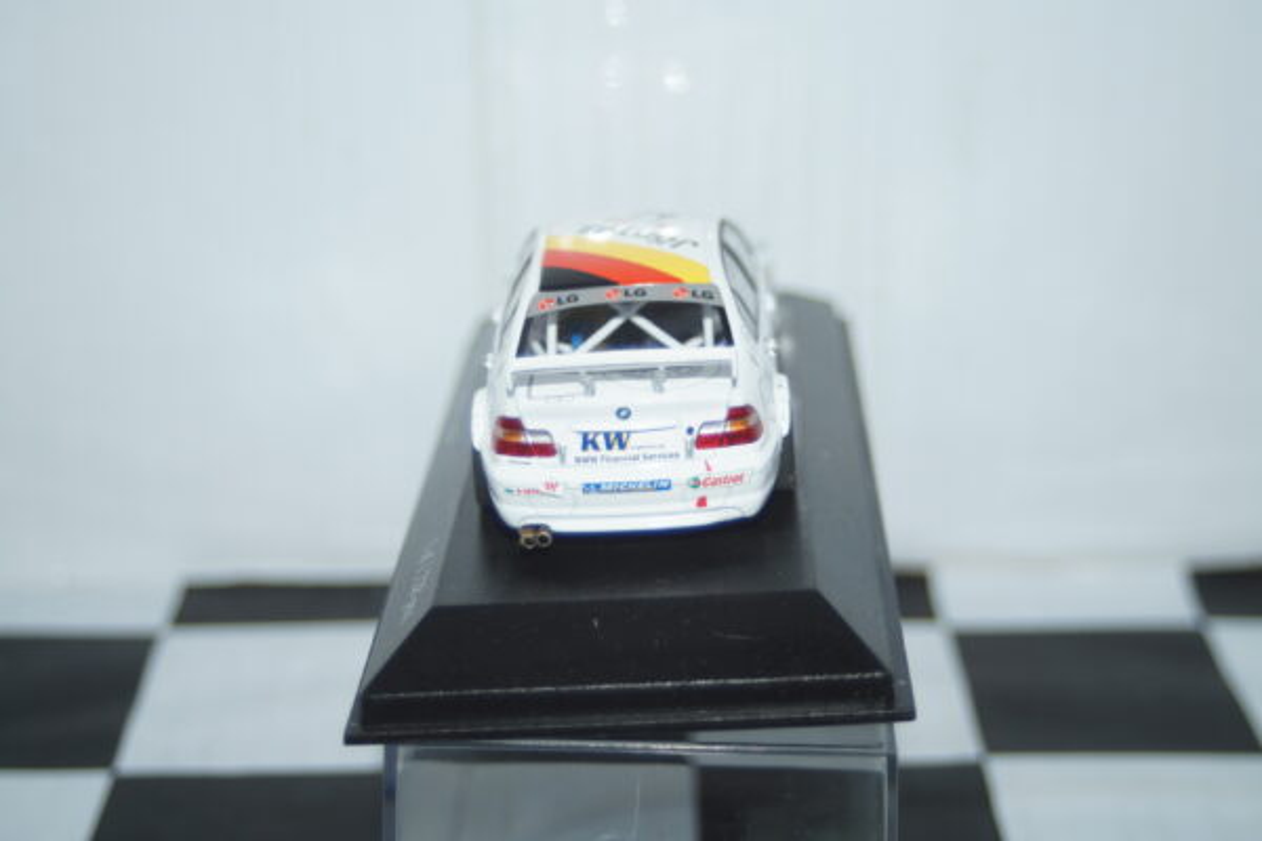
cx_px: 631
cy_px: 420
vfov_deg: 20.2
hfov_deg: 29.9
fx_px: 2366
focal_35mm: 68
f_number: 4.5
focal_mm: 45
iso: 160
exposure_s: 1/100
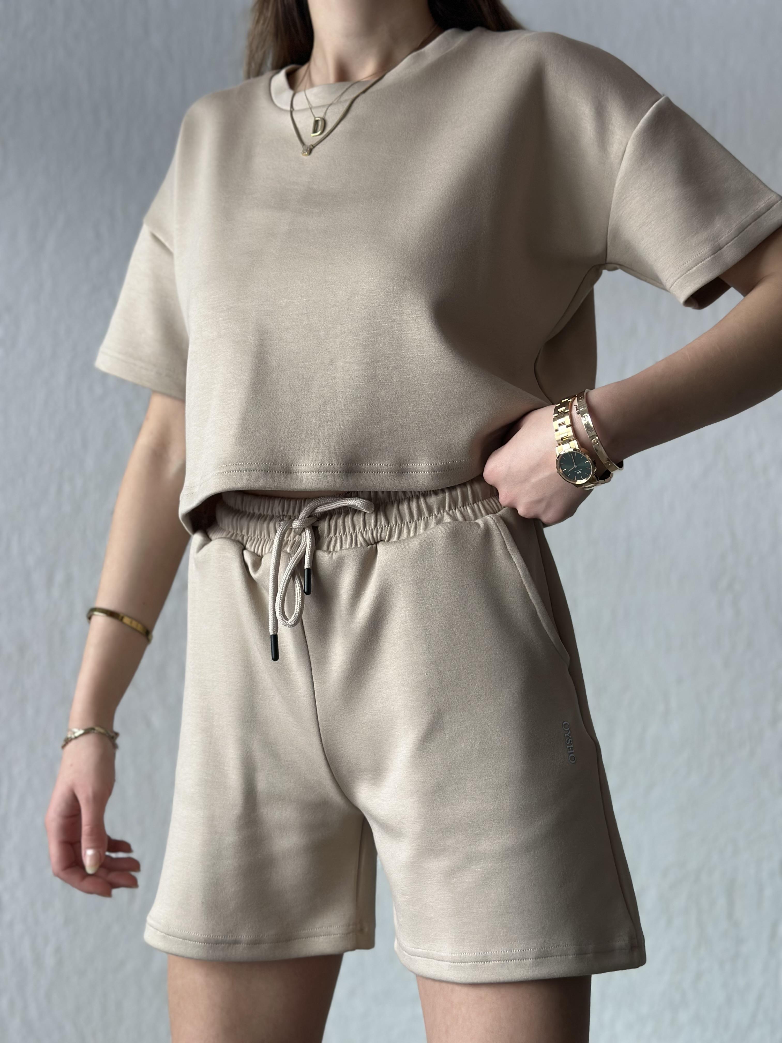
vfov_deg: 39.7
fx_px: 1446
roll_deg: -0.5
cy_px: 522
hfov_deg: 30.3
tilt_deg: +3.0
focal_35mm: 48
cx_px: 391
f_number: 1.78
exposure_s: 1/121
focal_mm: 6.86
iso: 80
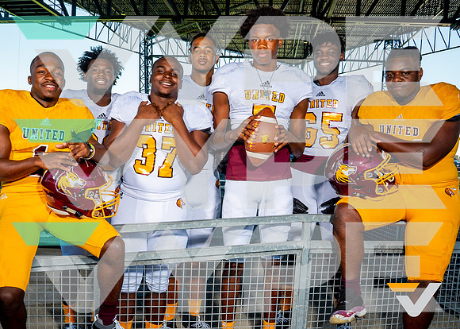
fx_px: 433
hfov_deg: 55.9
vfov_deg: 41.3
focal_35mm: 33
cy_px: 204
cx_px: 209
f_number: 11
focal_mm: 24
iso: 125
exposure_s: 1/125
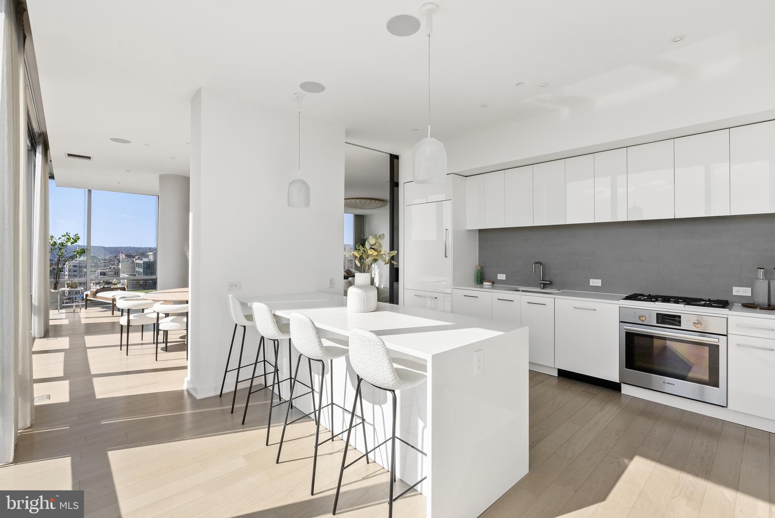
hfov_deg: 95.0
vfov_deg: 72.1
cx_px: 388
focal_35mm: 16
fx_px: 355
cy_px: 259
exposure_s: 1/20
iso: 200
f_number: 11
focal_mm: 16.5
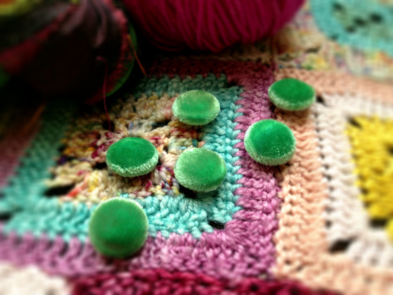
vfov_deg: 40.7
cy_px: 148
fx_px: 397
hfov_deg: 52.6
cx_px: 196
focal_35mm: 35
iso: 50
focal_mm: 4.28
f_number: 2.4
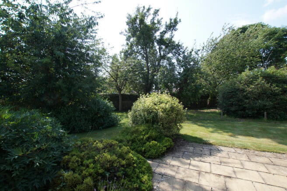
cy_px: 96
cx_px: 144
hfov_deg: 100.4
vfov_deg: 77.3
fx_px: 120
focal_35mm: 15
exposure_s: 1/160
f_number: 6.3
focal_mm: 10
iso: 100
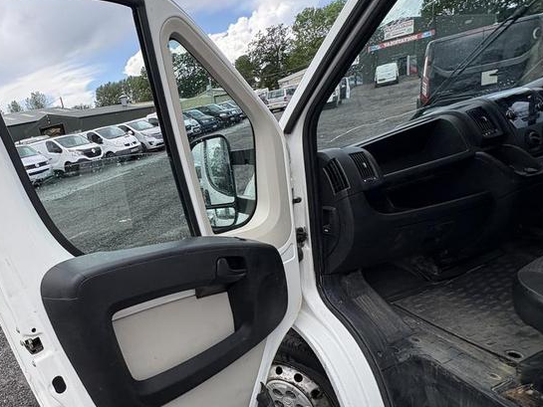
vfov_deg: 58.7
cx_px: 147
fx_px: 361
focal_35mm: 23
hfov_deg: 69.9
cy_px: 232
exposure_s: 1/605
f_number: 2.2
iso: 40
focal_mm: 2.22
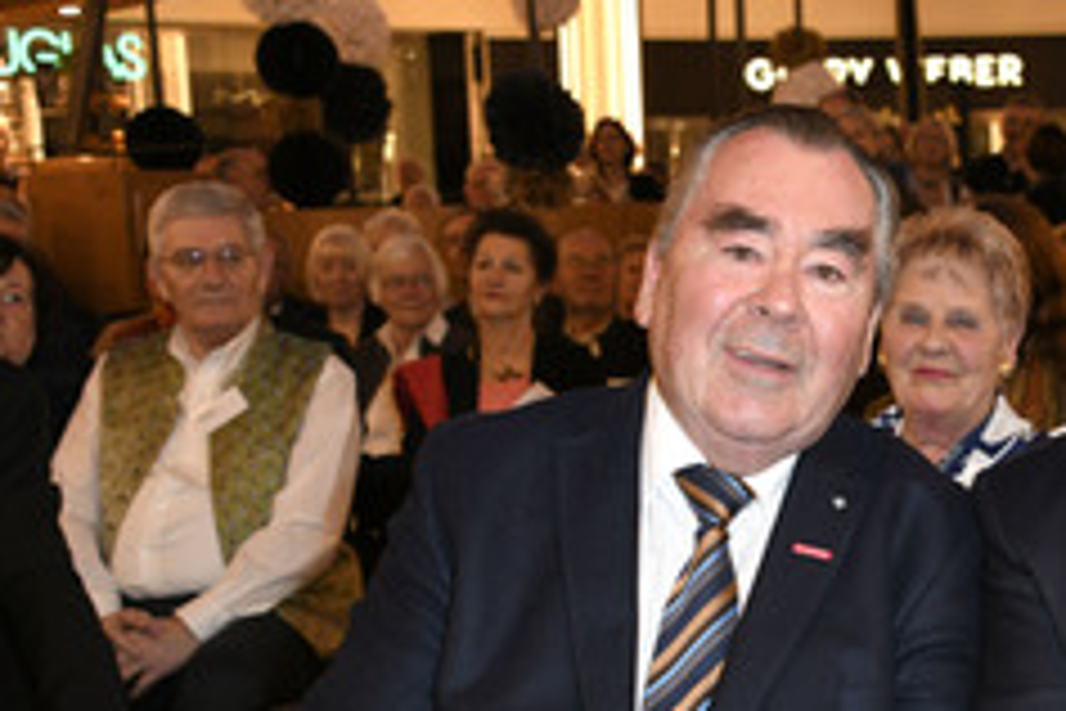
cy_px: 639
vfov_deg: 17.7
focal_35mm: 76
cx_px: 830
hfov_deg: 26.2
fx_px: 2250
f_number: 6.3
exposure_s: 1/100
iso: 800
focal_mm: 40
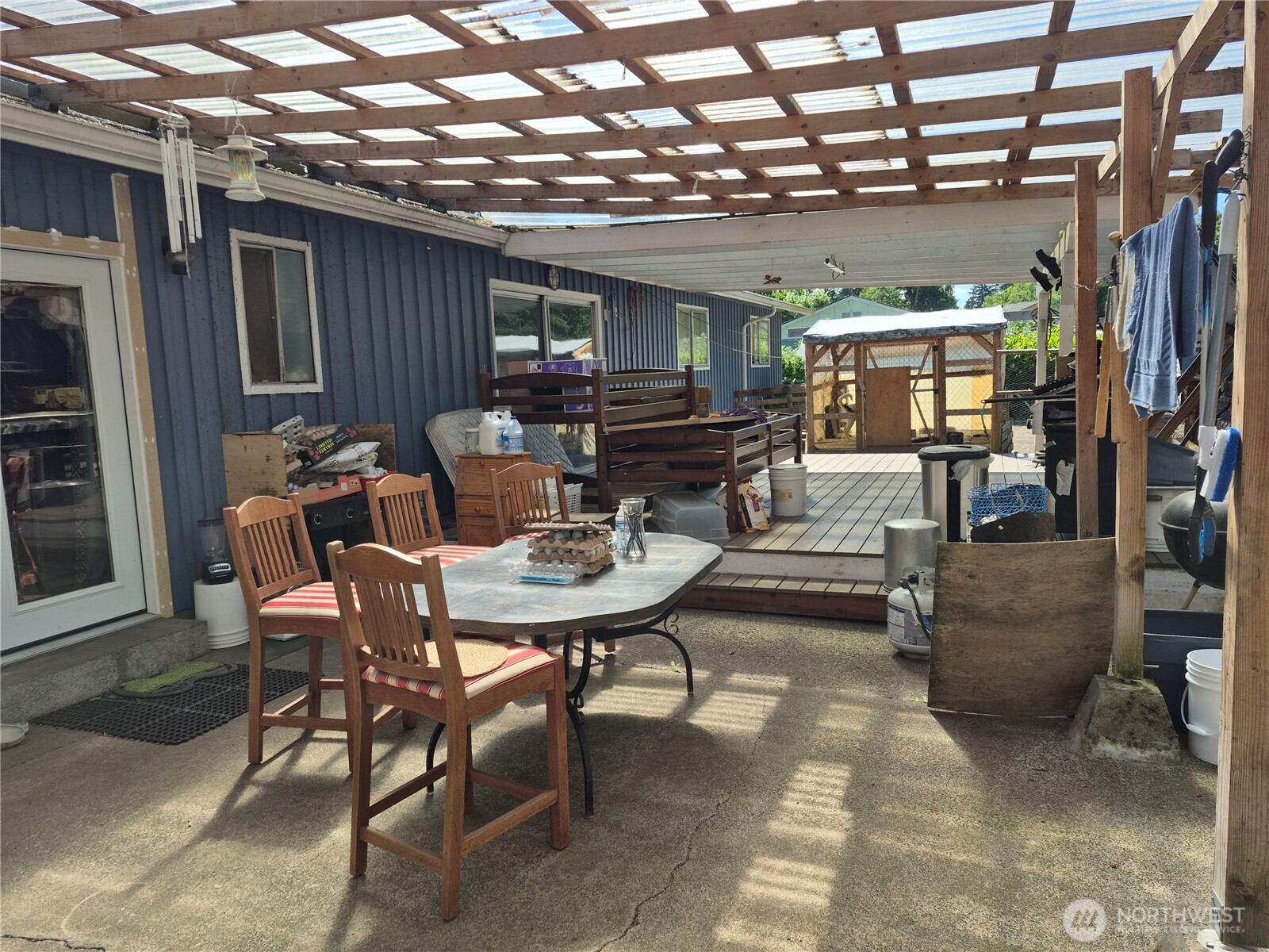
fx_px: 843
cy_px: 476
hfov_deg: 73.9
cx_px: 634
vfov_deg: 58.9
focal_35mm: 23
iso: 25
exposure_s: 1/956
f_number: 1.8
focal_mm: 5.4
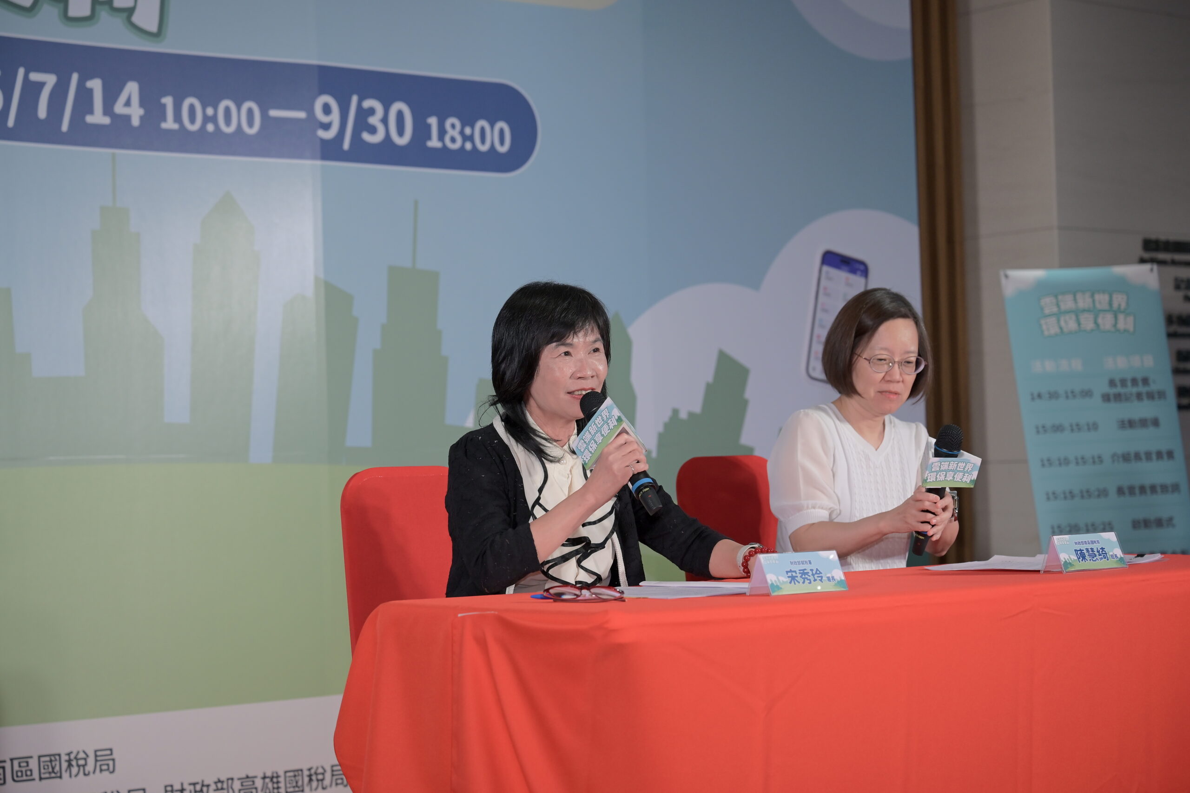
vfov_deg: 19.5
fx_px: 2314
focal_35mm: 70
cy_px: 396
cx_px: 595
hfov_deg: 28.8
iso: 1000
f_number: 4
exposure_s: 1/200
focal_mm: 70
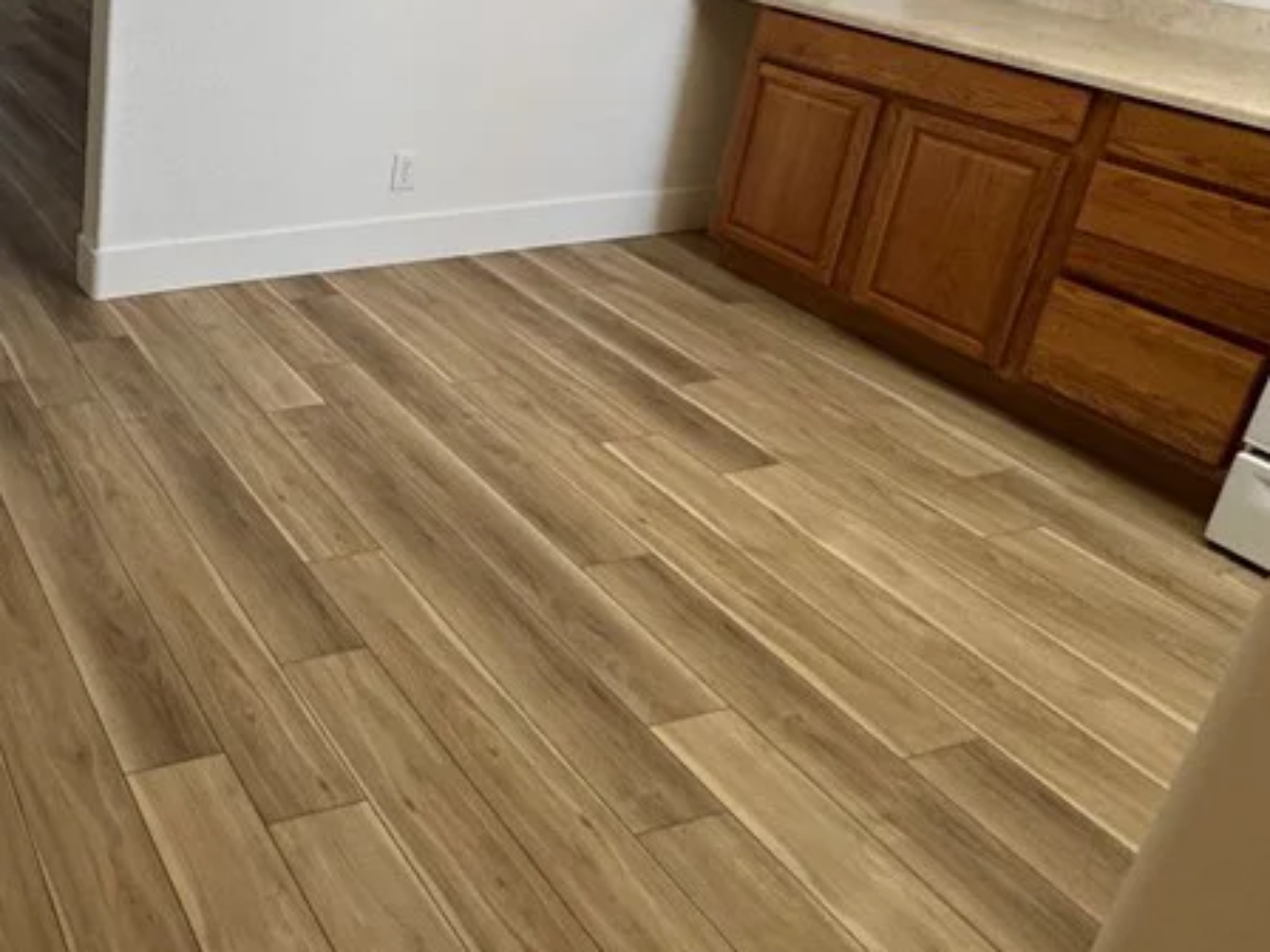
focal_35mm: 32
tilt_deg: -21.0
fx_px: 1174
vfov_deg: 41.7
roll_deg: -0.1
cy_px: 156
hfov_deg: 46.8
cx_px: -17
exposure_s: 1/120
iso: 250
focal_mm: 2.22
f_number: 2.2
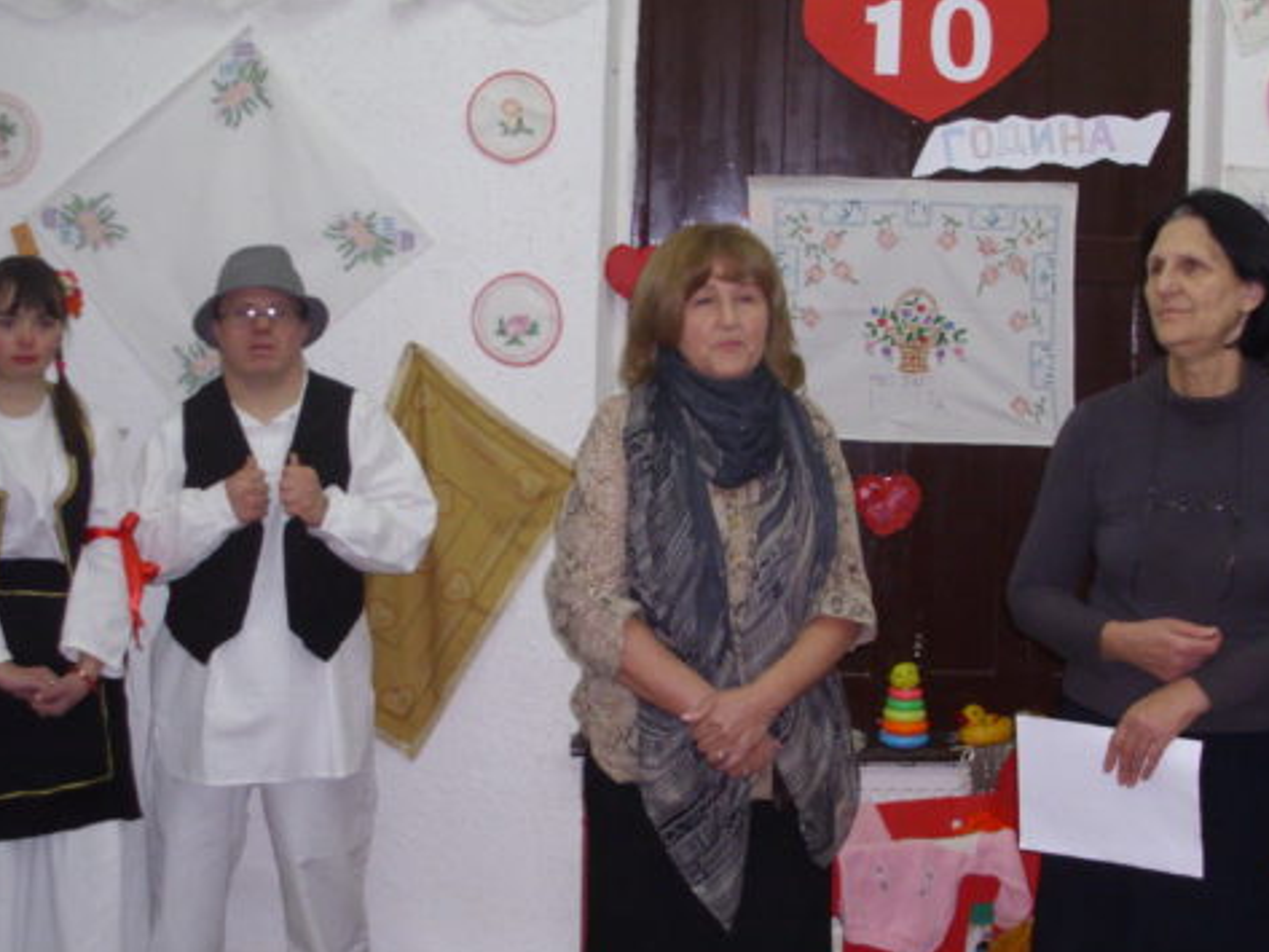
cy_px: 579
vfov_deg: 25.6
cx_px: 915
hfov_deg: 33.3
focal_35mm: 57
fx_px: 2090
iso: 200
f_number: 3
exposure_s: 1/60
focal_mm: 6.2
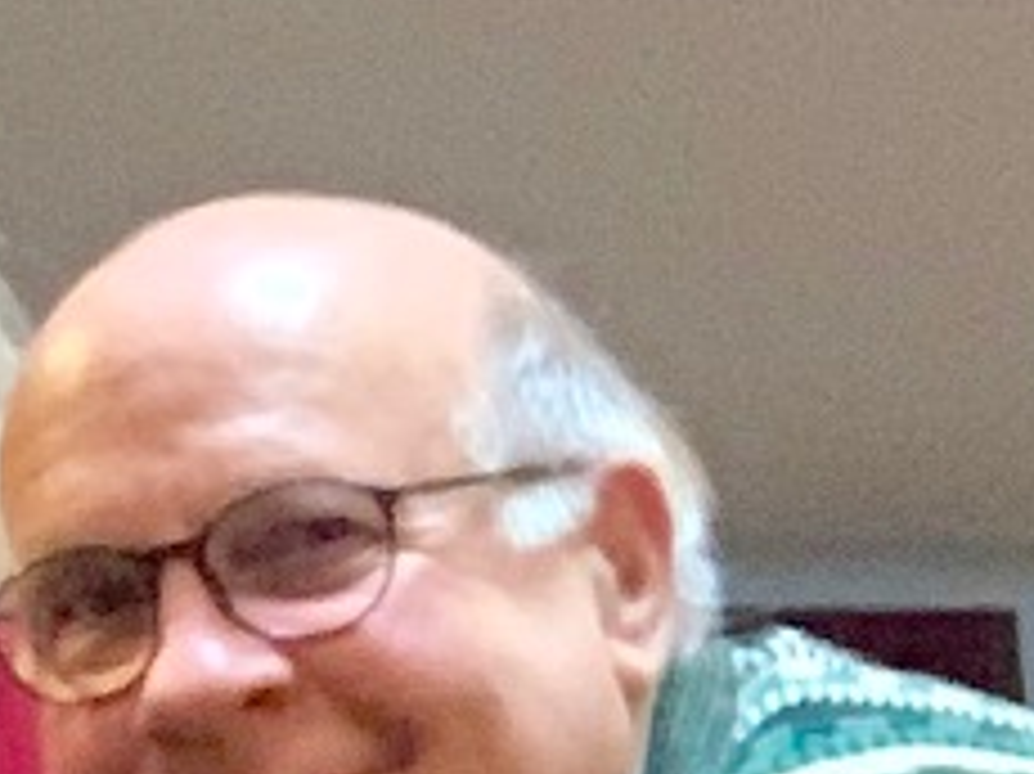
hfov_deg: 8.3
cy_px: 1269
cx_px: -1623
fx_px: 6415
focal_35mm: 215
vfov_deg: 6.8
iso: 400
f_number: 2.2
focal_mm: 2.87
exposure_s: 1/30
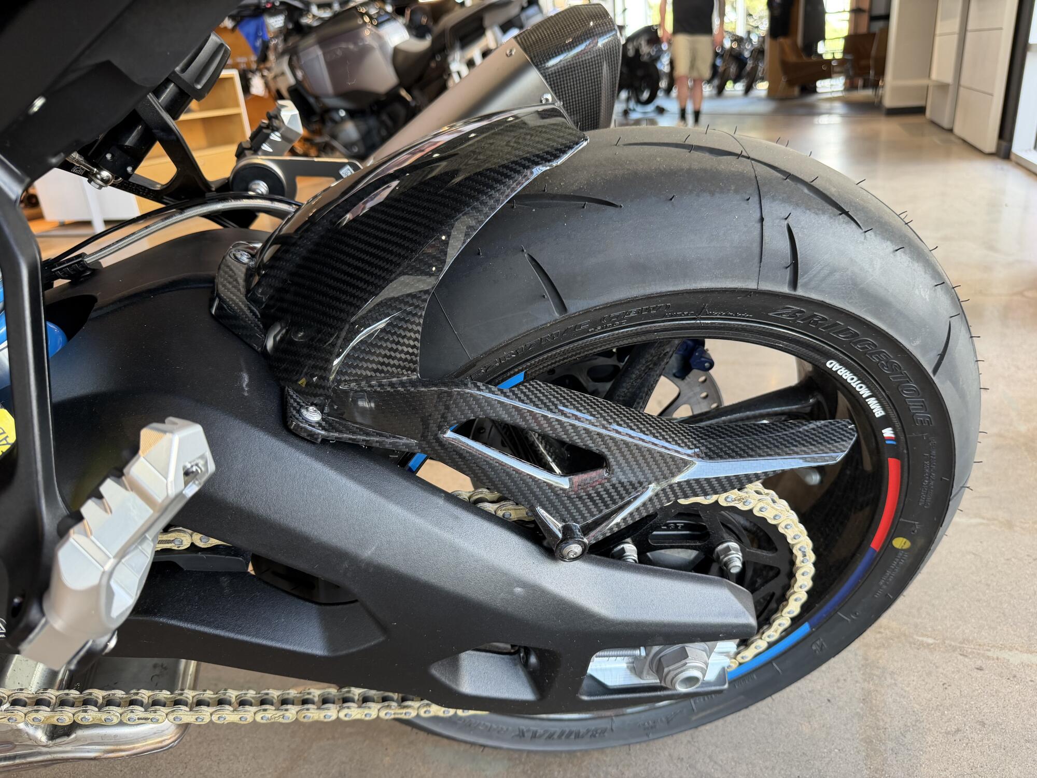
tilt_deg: -23.2
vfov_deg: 56.8
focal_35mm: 24
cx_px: 518
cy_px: 389
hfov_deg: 71.6
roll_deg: +4.8
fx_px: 719
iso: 200
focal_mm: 6.76
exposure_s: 1/120
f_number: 1.78
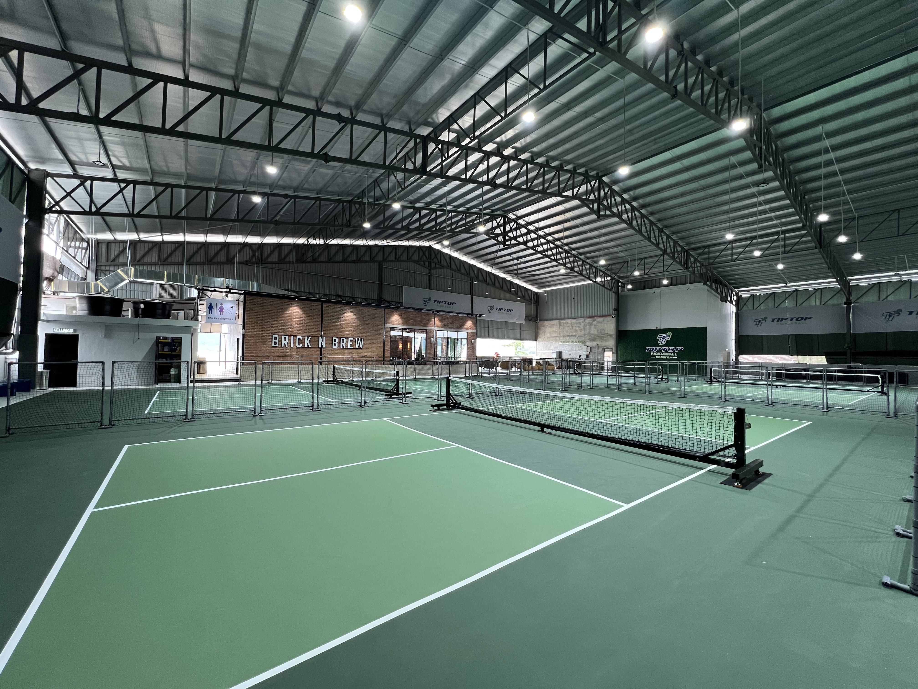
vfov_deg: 89.9
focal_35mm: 13
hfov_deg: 106.2
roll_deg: -1.1
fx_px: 345
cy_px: 344
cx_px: 459
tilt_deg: +1.2
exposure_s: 1/50
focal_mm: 1.57
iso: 160
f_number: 1.8
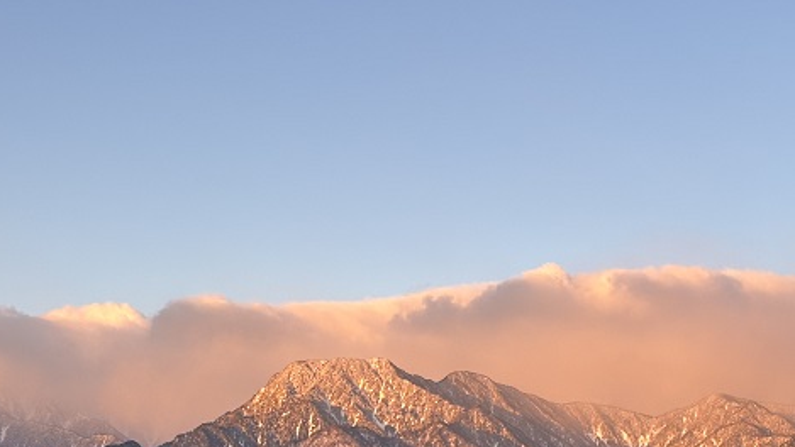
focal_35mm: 87
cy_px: 381
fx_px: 1834
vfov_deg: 13.8
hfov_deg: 24.4
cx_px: 456
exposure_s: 1/400
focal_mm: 5.96
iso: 32
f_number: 1.6
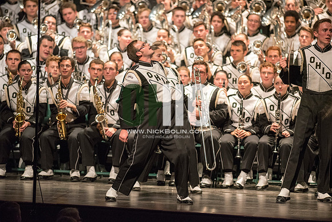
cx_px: 166
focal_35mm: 300
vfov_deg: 4.6
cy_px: 111
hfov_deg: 6.9
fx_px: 2767
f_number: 2.8
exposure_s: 1/500
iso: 4000
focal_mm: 300
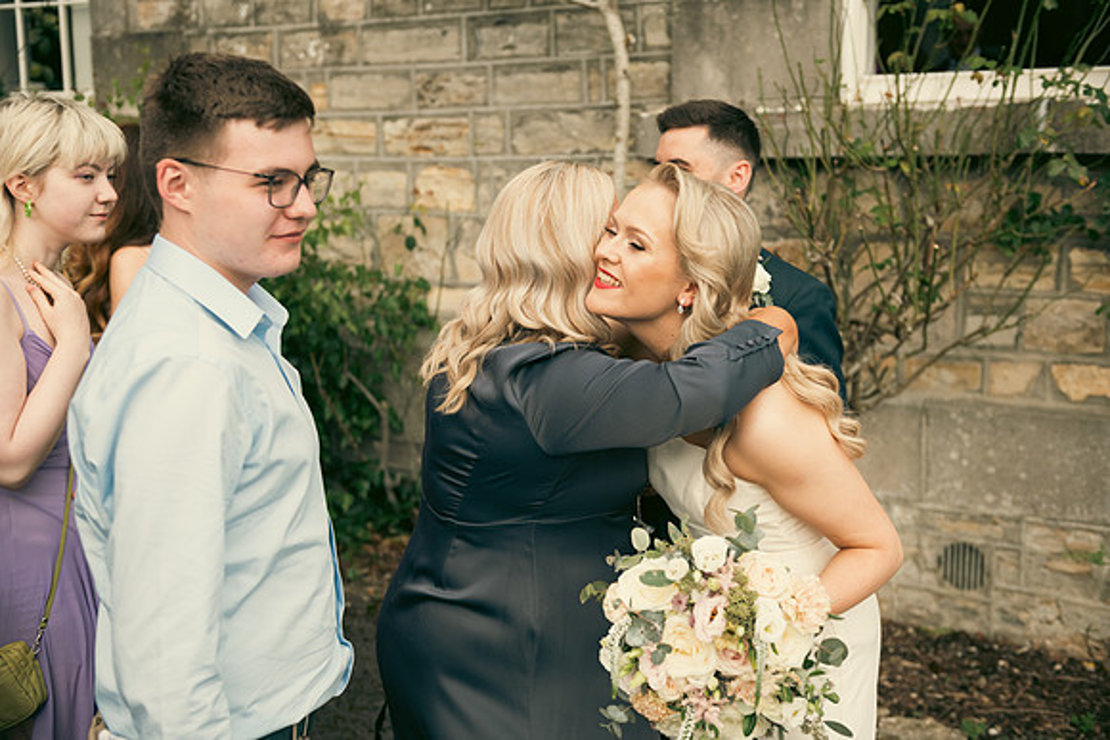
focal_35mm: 42
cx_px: 555
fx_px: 1295
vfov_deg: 31.9
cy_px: 370
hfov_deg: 46.4
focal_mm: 42
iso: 100
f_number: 3.5
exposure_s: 1/640
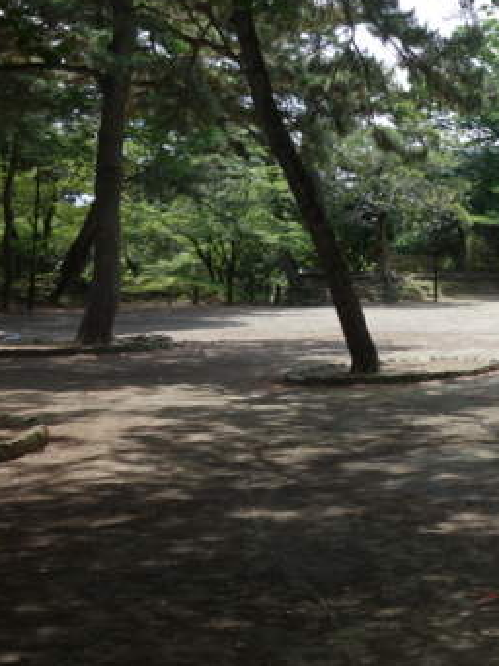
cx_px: 676
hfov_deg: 20.8
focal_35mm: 63
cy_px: 198
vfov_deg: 30.4
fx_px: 1212
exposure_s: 1/250
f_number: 5.6
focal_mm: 10.4
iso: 160
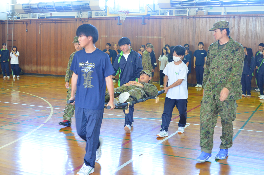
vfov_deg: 28.0
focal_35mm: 48
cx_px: 132
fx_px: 351
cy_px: 88
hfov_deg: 41.2
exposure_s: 1/60
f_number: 4
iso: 1600
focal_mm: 32
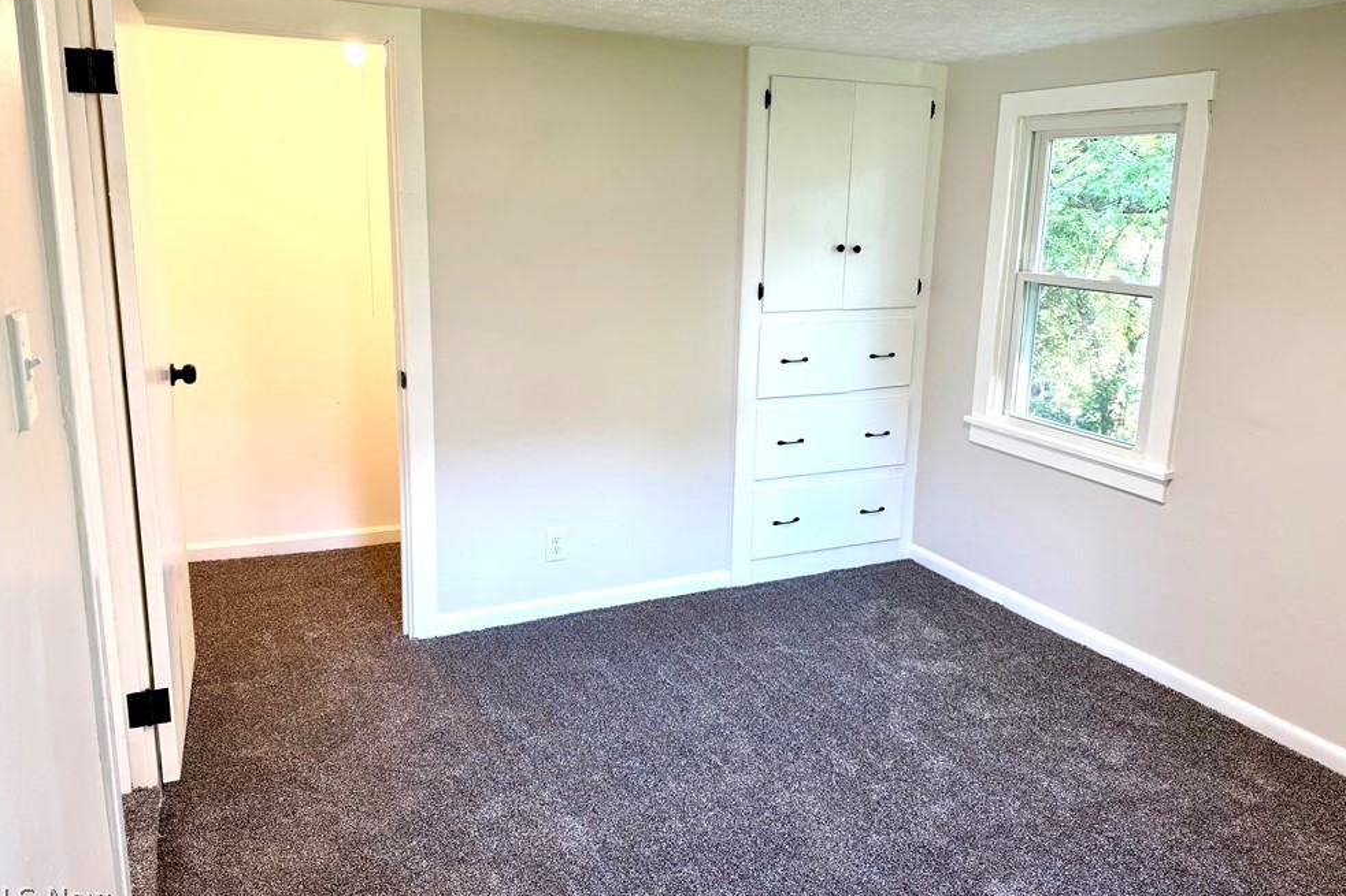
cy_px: 395
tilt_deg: -10.9
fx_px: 972
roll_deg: -1.2
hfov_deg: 69.4
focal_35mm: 26
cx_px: 668
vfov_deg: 49.4
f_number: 1.78
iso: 125
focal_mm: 6.76
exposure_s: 1/120
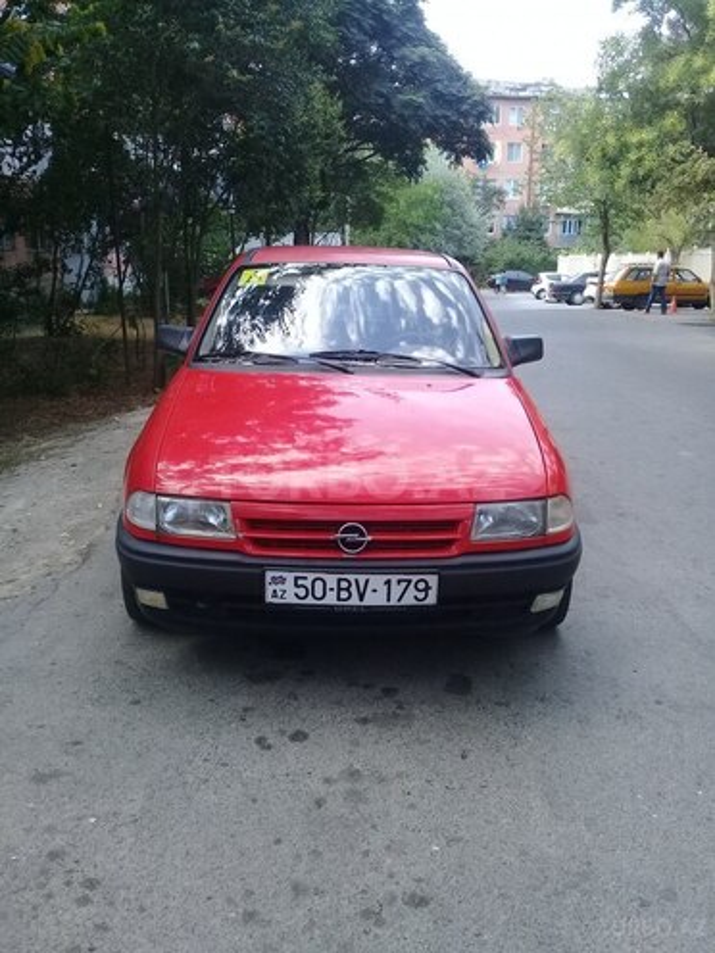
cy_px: 476
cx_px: 358
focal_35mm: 31
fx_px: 854
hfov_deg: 45.4
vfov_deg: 58.4
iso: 50
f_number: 2.2
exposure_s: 1/185
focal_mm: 3.3
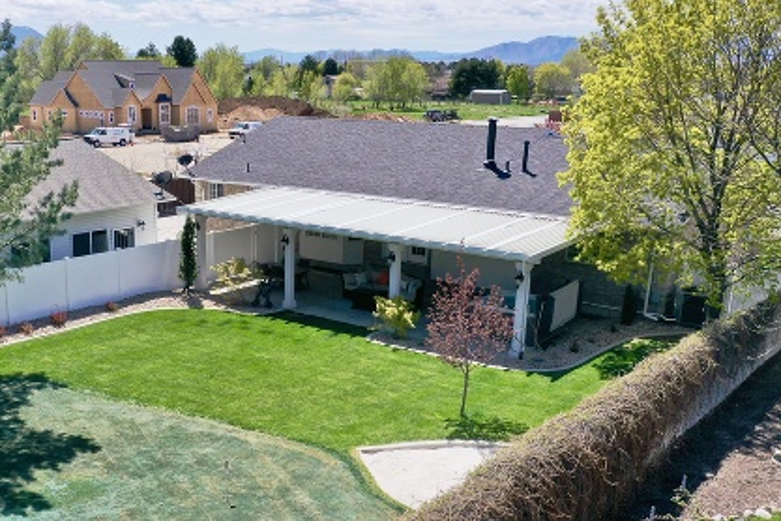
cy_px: 355
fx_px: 933
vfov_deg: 30.9
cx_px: 255
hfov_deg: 44.7
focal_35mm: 43
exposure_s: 1/500
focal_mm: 10.26
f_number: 6.3
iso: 100
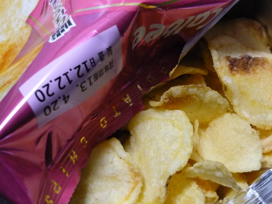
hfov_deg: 37.9
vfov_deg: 29.1
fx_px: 393
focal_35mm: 50
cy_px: 99
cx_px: 176
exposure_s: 1/25
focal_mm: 5.5
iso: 400
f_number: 2.8
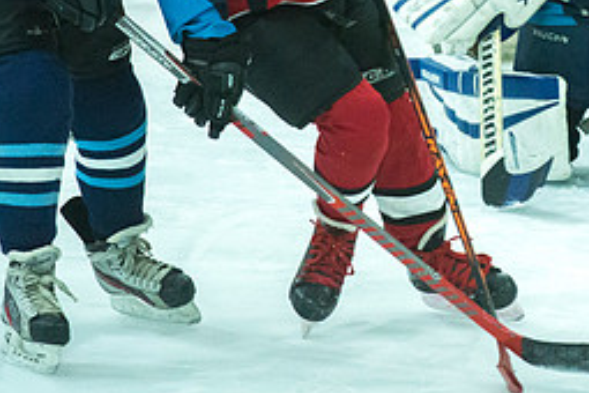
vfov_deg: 3.1
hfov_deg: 4.7
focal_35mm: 438
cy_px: -7
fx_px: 7166
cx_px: 611
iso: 6400
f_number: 5.6
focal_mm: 170
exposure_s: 1/640
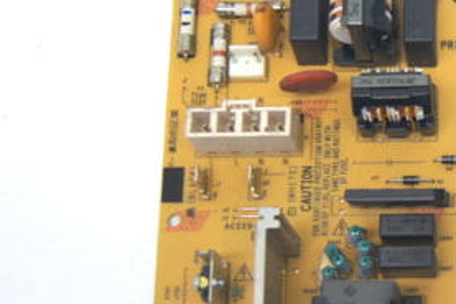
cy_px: 222
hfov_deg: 18.7
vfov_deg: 13.1
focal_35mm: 104
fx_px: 1318
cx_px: 522
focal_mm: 24
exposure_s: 1/40
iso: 200
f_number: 4
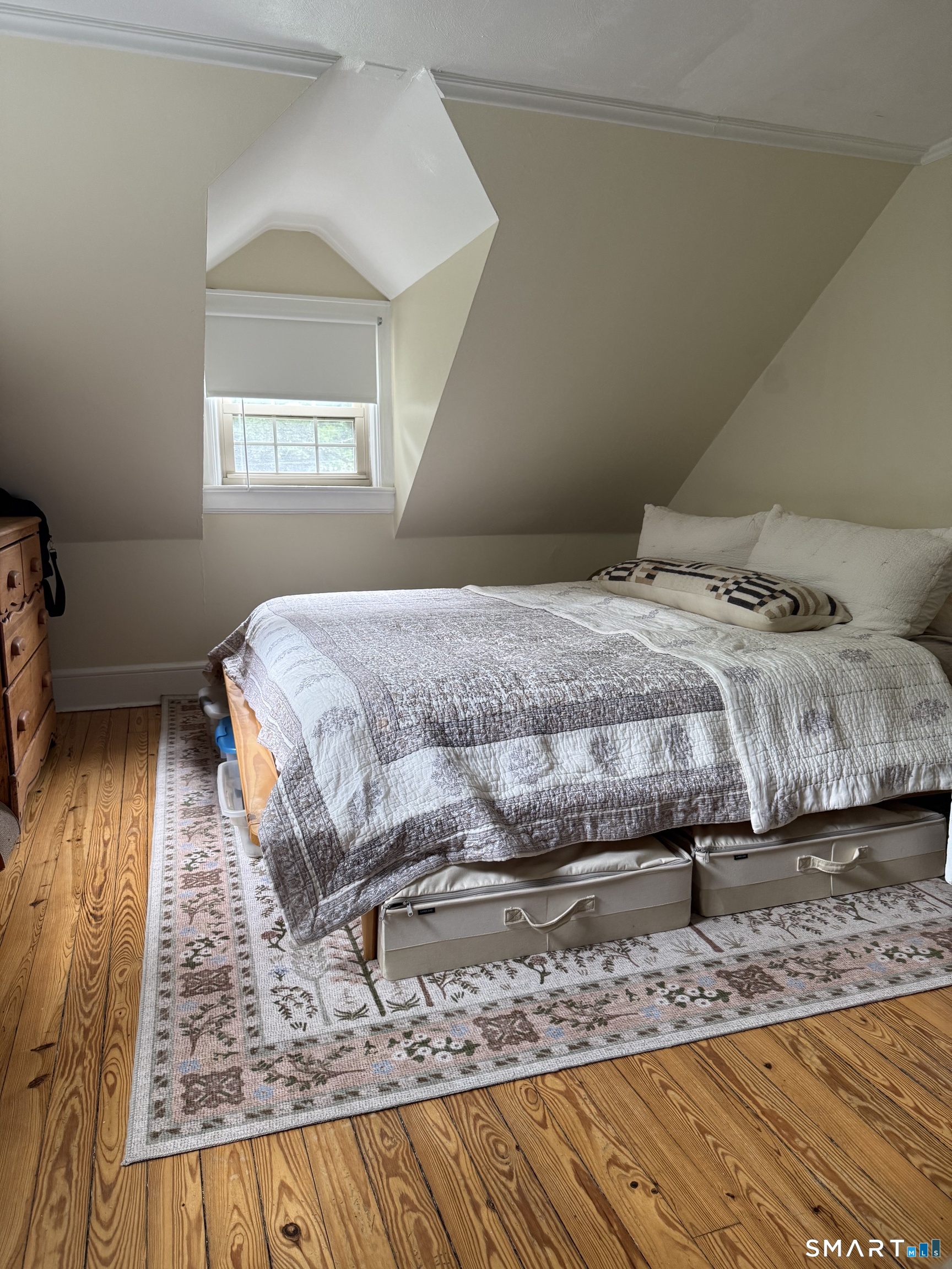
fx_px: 880
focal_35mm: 24
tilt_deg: -10.3
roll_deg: -1.3
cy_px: 634
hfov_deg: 56.8
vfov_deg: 71.6
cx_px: 476
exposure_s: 1/109
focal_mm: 6.76
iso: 200
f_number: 1.78
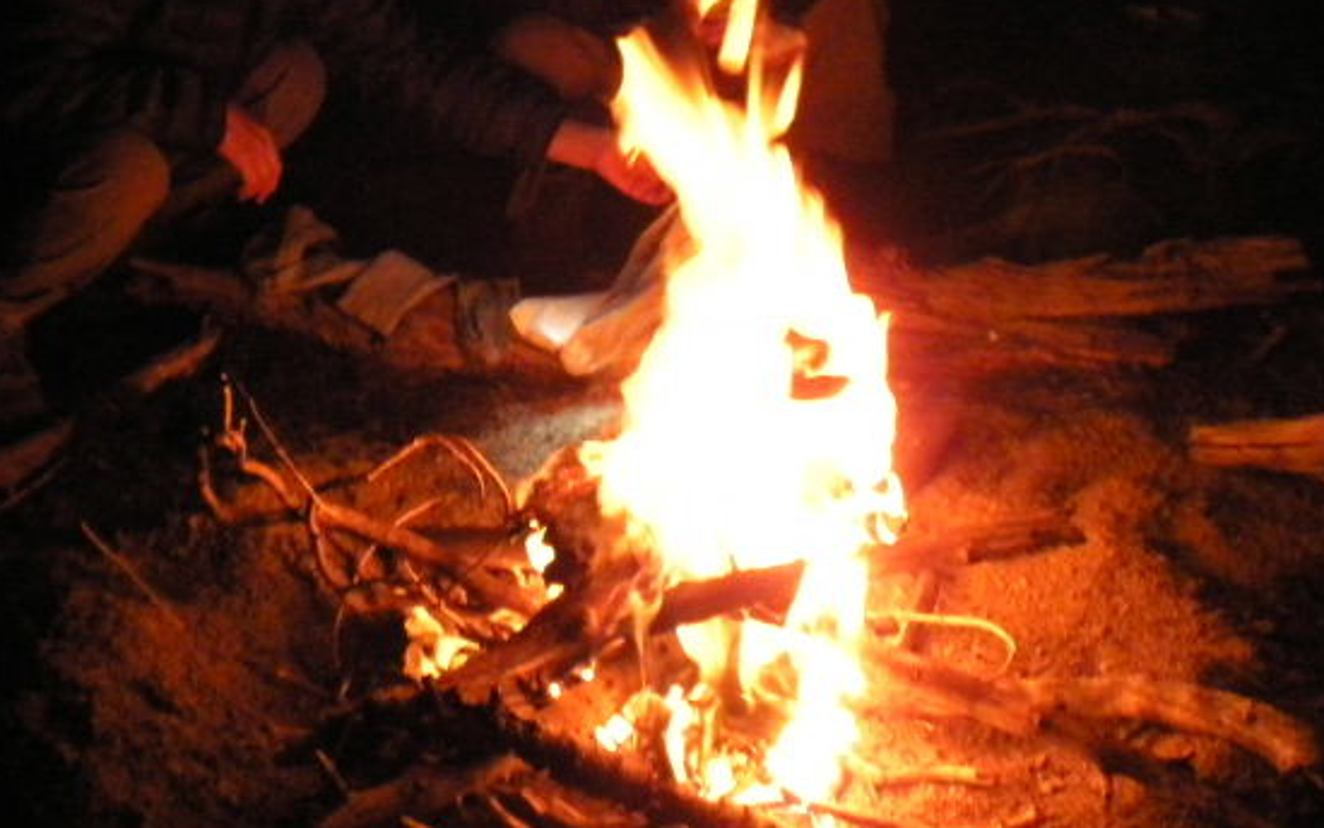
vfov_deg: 22.6
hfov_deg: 35.5
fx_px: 2057
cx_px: 525
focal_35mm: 57
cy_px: 209
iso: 800
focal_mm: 6.6
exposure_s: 1/37.1
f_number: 3.5
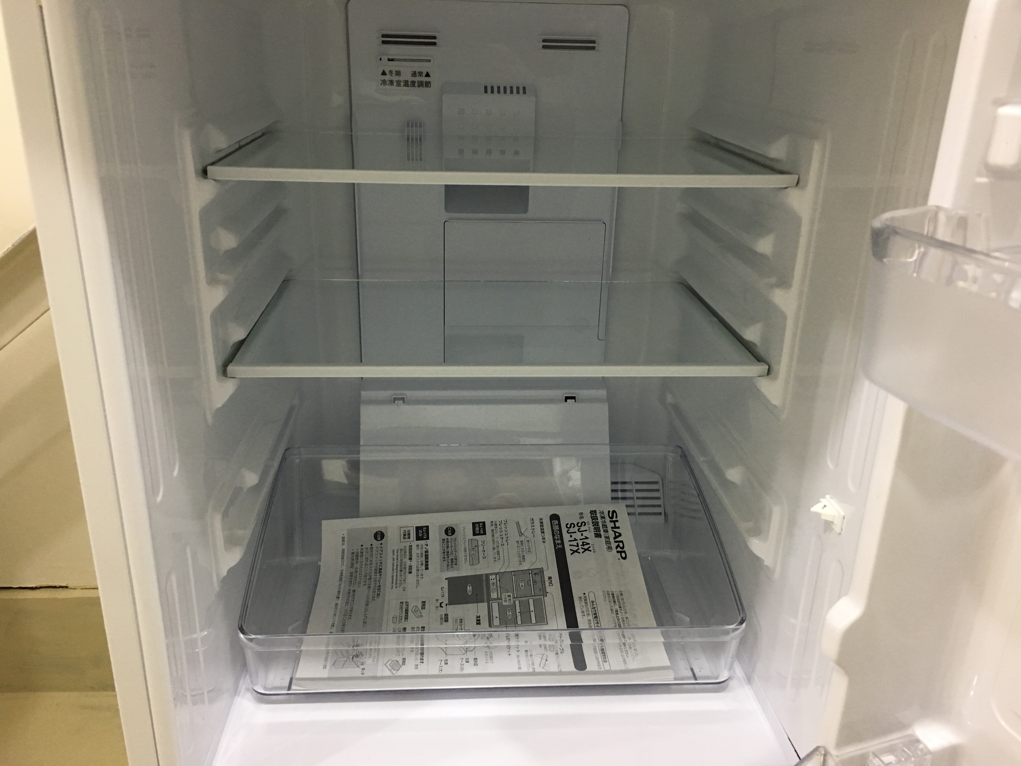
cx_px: 510
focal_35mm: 29
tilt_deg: -20.4
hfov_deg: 61.7
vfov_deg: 48.2
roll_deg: -1.4
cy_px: 383
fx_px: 855
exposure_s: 1/33
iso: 160
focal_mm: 4.15
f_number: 2.2
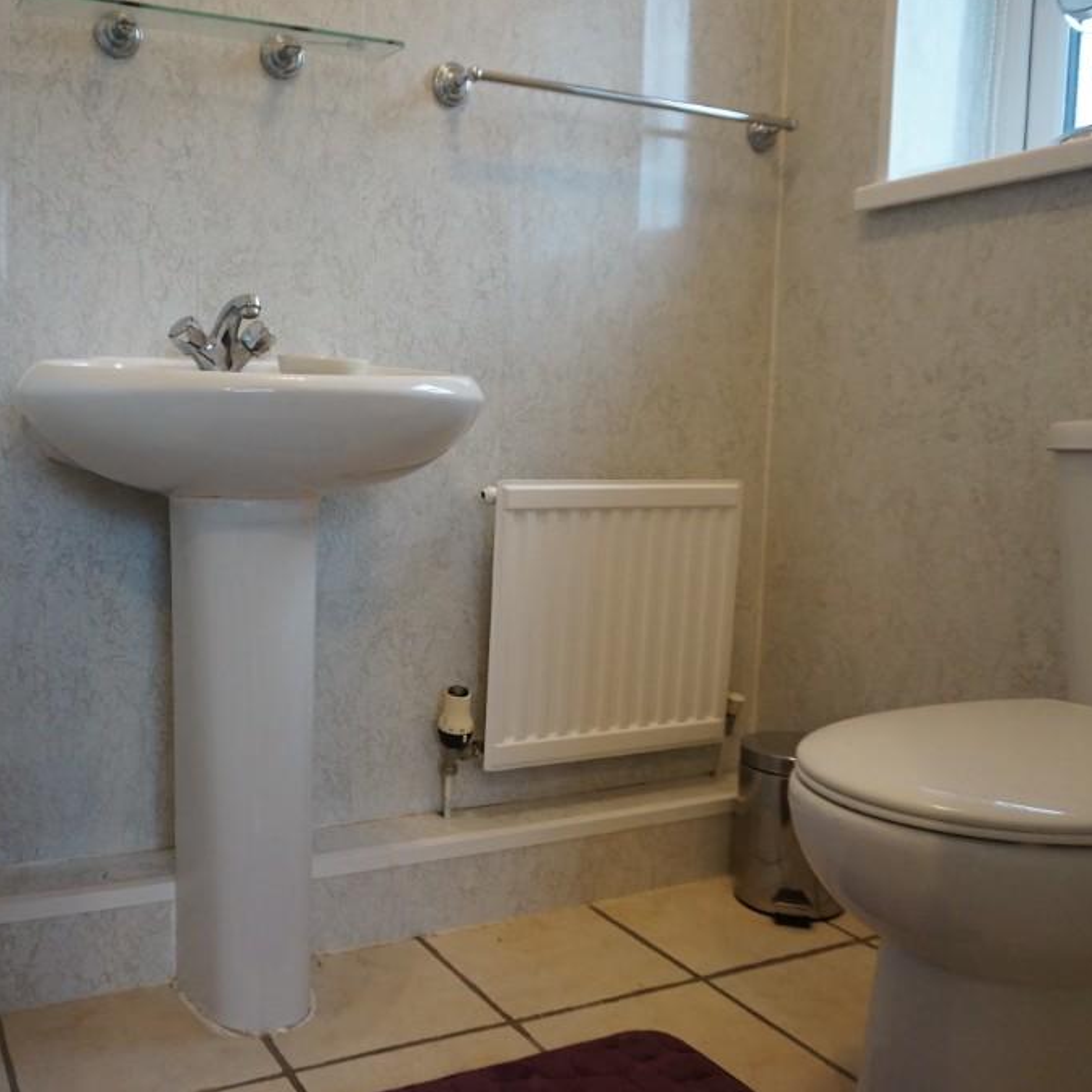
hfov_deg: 51.0
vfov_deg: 52.5
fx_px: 1106
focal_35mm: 31
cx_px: 321
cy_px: 544
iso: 1600
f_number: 3.5
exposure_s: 1/250
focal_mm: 16
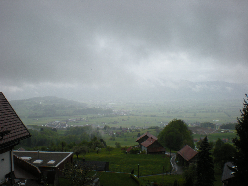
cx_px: 124
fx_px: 279
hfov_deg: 47.9
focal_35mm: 39
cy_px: 95
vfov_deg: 36.8
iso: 64
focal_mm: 6.3
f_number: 4.6
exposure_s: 1/200
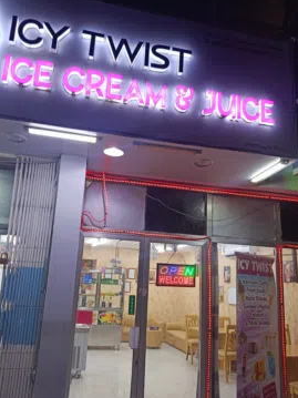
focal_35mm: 29
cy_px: 207
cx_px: 147
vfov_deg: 61.7
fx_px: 333
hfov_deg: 48.2
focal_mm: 5.25
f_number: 1.75
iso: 100
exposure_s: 1/50
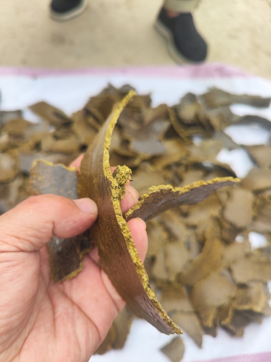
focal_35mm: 24
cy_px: 181
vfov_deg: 71.6
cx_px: 136
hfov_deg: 56.8
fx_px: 251
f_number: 1.9
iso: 50
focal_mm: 6.92
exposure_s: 1/560
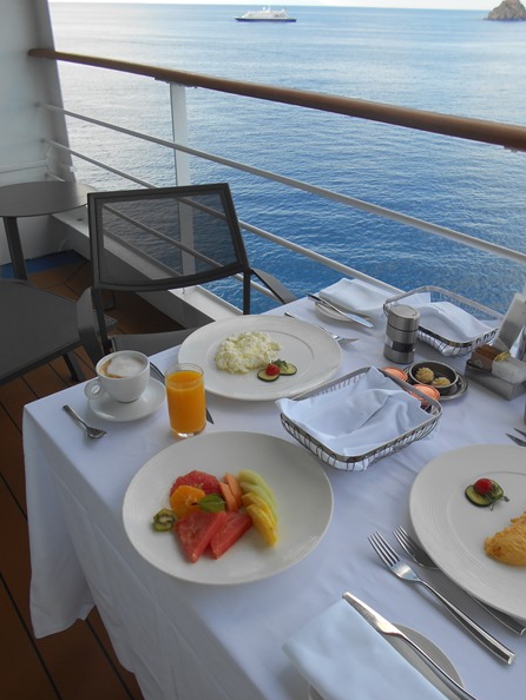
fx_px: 567
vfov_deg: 63.4
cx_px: 282
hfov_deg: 49.7
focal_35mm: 28
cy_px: 352
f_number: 3.2
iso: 80
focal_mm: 4.6
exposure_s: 1/320
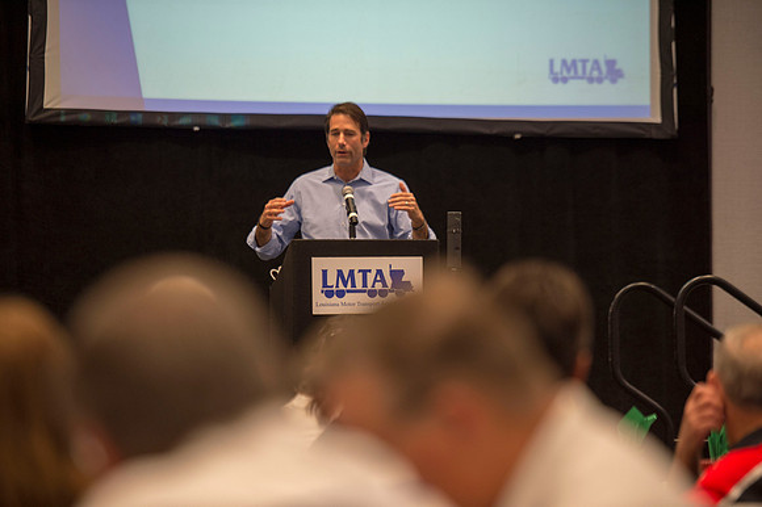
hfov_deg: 12.5
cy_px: 254
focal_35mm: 165
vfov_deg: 8.3
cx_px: 381
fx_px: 3490
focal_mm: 165
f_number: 2.8
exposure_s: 1/200
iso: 1250
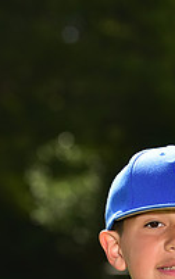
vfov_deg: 5.1
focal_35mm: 412
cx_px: 167
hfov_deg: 3.2
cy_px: 379
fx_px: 3137
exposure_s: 1/200
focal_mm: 140
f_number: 5.6
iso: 80
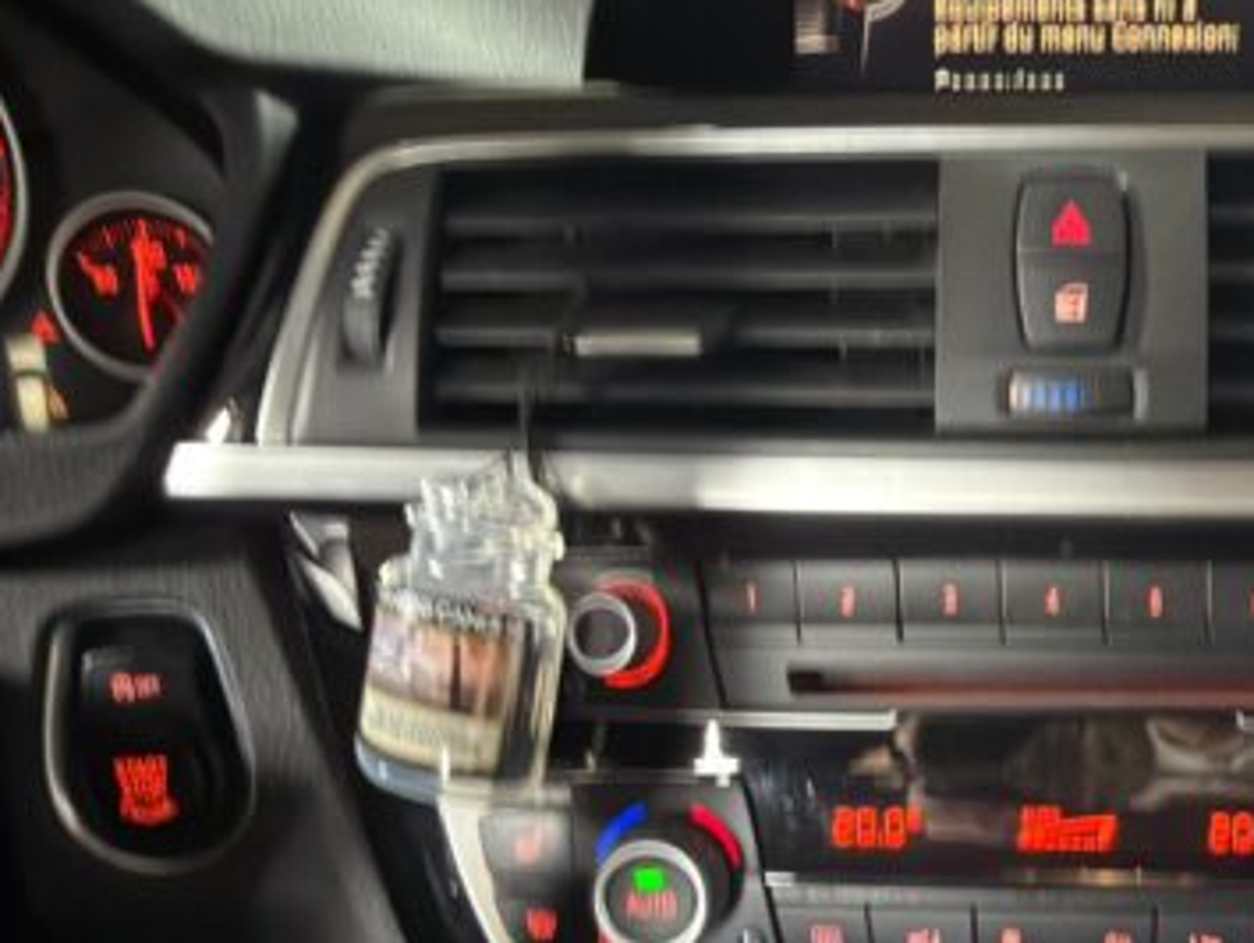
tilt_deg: -25.6
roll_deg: +0.4
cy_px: 590
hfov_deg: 48.5
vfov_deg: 40.5
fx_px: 1269
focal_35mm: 35
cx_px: 1066
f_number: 2.2
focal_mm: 2.22
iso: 640
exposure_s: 1/17
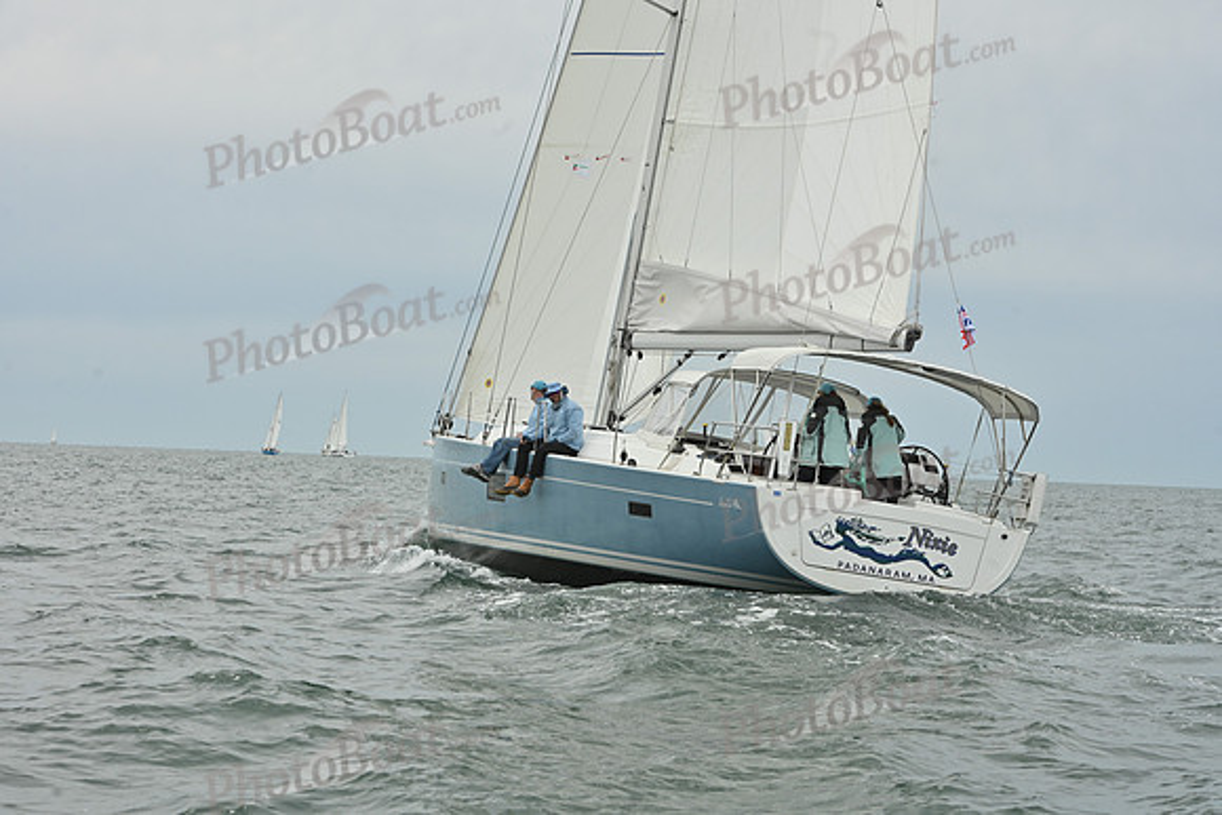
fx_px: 3123
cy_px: 408
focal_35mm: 92
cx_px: 611
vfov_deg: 14.9
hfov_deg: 22.1
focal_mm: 92
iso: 320
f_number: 11
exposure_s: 1/1000
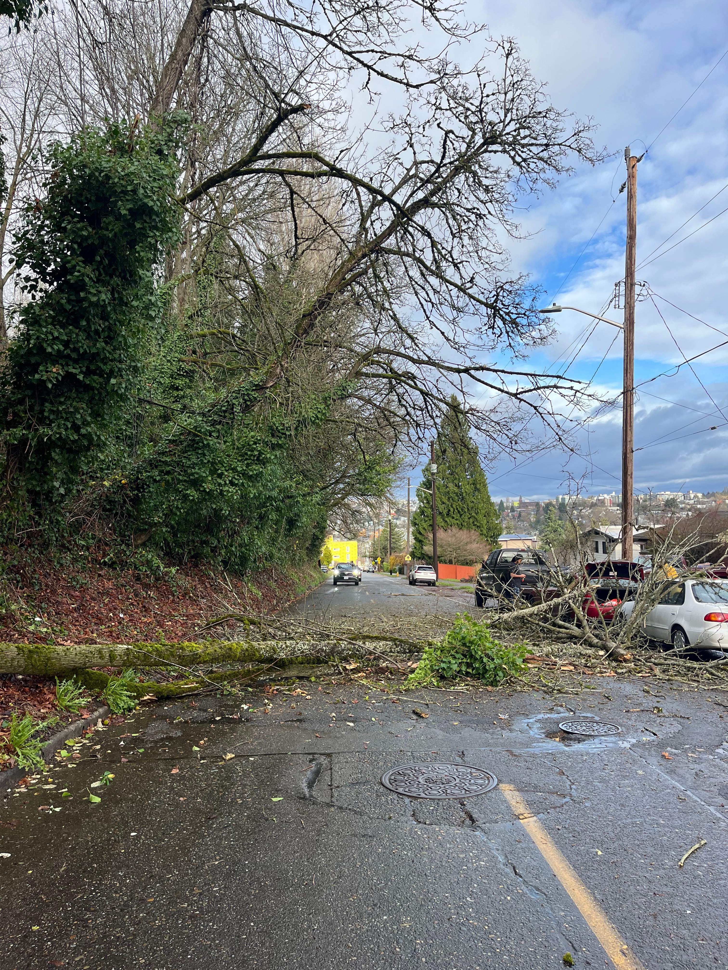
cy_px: 485
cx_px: 364
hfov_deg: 53.1
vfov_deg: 67.3
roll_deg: +1.6
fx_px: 729
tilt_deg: +3.0
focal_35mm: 26
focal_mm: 5.1
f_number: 1.6
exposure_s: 1/1163
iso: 50
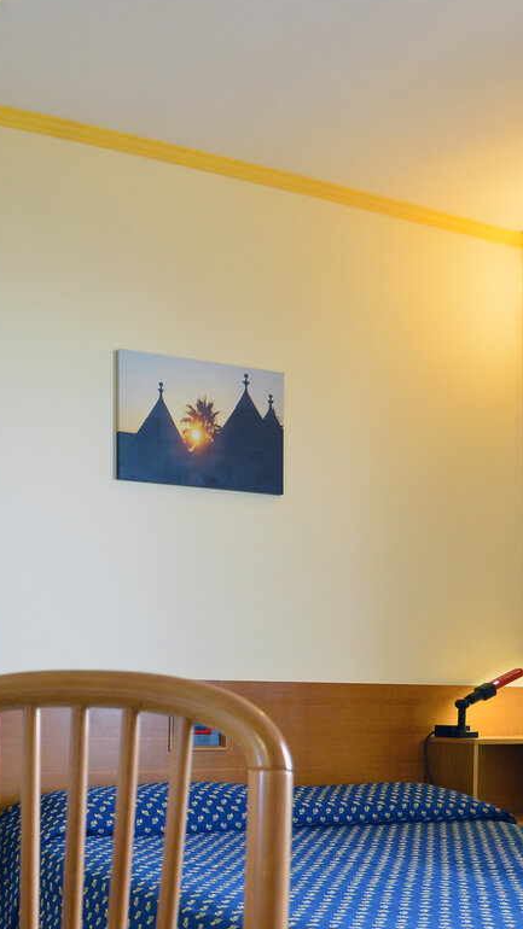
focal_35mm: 39
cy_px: 711
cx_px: 2
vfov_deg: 49.3
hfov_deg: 28.6
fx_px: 962
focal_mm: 14
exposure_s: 1/80
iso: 1000
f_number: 4
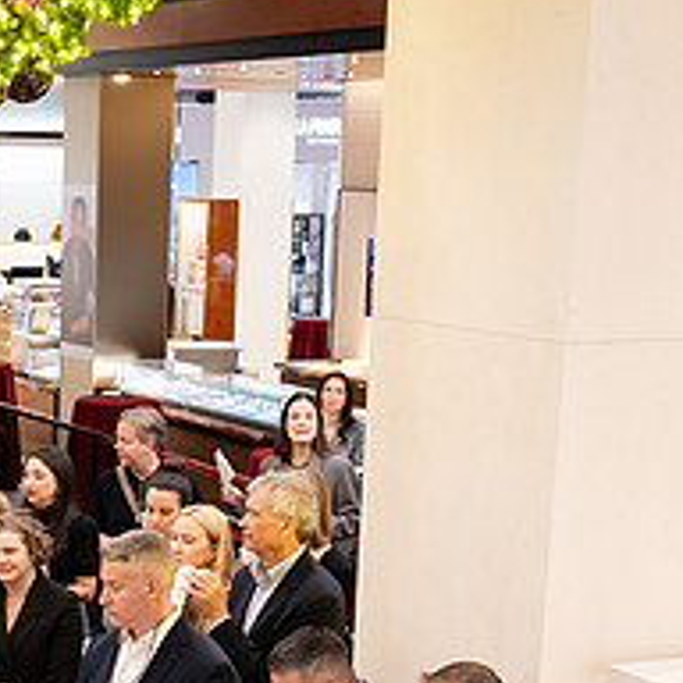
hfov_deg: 18.6
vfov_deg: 18.6
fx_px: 2031
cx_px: 21
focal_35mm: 91
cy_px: 665
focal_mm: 33.5
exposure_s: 1/160
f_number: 3.2
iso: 1250
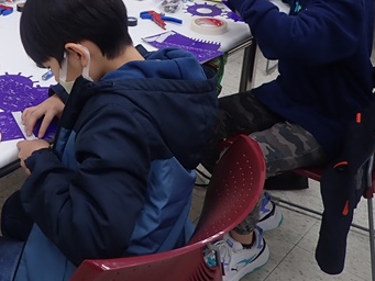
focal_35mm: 55
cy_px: 4
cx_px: 54
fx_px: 596
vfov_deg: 25.3
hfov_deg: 33.5
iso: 100
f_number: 2
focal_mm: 4.5
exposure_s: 1/60
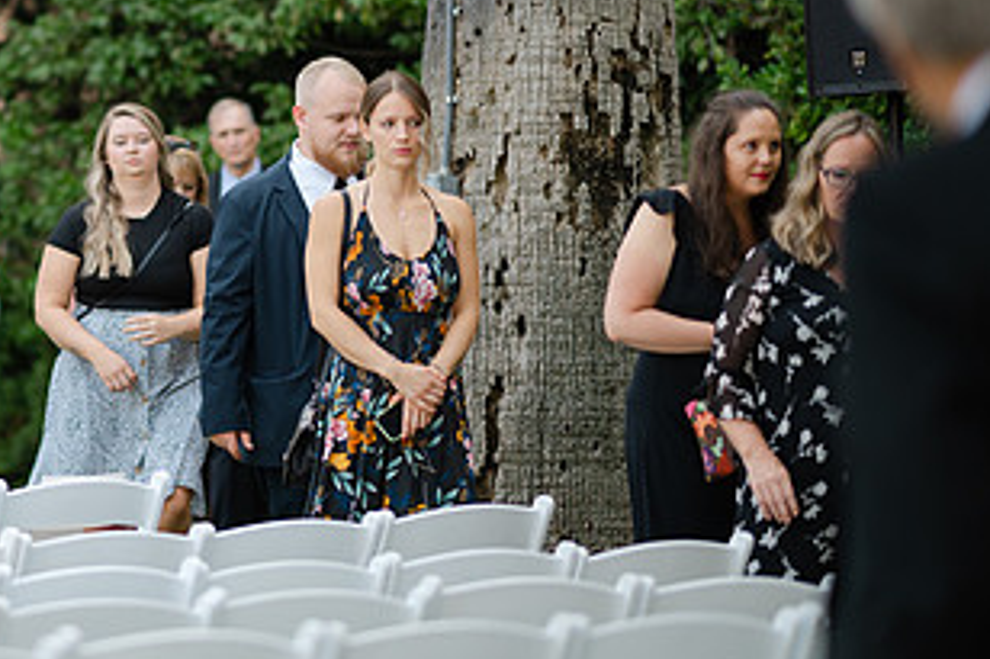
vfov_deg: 6.8
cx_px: 64
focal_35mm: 202
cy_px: 260
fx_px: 5552
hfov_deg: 10.1
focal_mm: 105
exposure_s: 1/800
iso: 160
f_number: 1.4
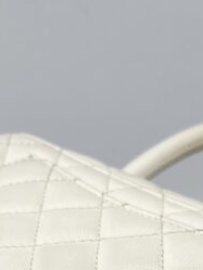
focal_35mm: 107
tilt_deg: -43.1
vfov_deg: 16.5
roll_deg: +8.0
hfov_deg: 13.8
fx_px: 836
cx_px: 147
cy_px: 417
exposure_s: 1/208
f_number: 1.5
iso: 40
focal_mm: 5.7
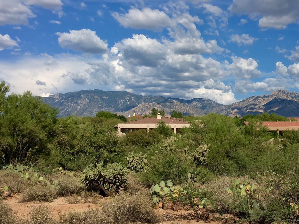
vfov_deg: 29.1
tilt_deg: +2.1
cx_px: 215
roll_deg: -1.6
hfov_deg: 37.5
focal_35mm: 50
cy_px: 127
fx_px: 432
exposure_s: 1/2198
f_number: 2.2
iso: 25
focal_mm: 4.15
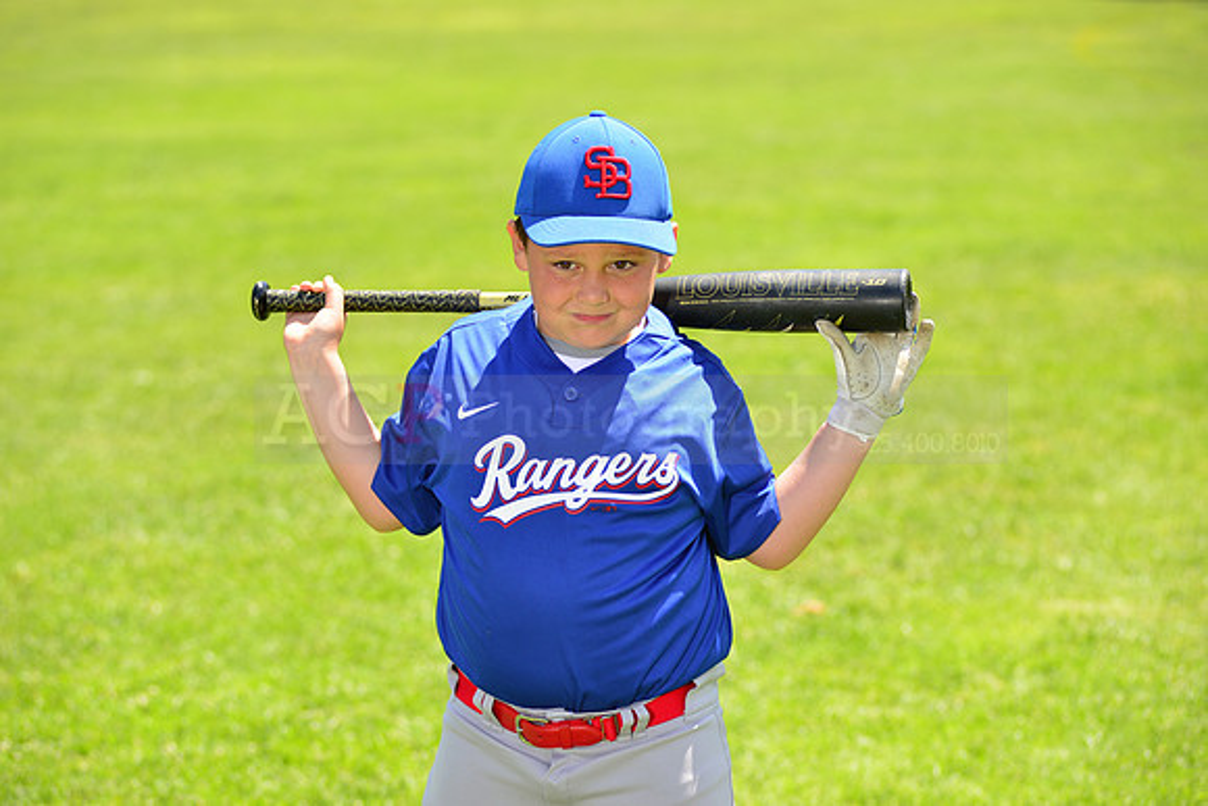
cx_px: 604
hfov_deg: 17.6
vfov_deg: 11.8
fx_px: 3893
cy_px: 403
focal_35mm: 116
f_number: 5
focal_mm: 116
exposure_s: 1/250
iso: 100
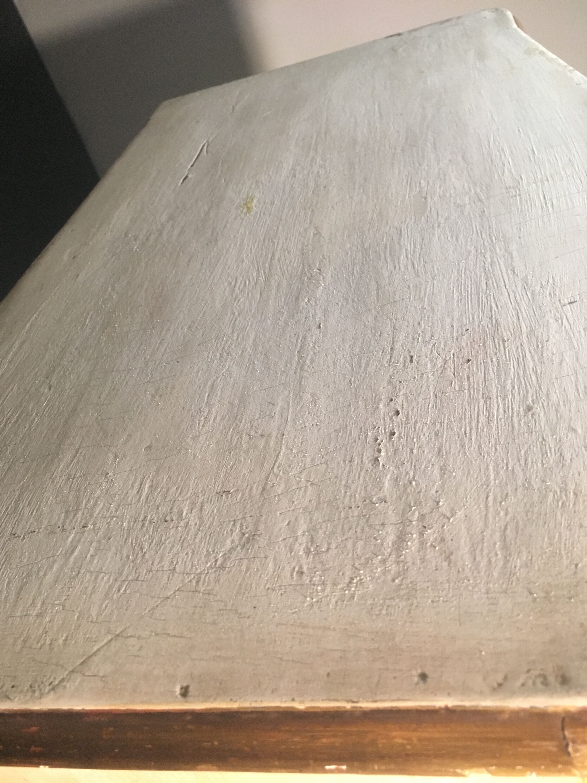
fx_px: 656
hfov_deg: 48.2
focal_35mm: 29
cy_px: 392
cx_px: 294
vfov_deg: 61.7
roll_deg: +20.1
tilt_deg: -39.3
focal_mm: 4.15
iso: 160
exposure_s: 1/33
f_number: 2.2
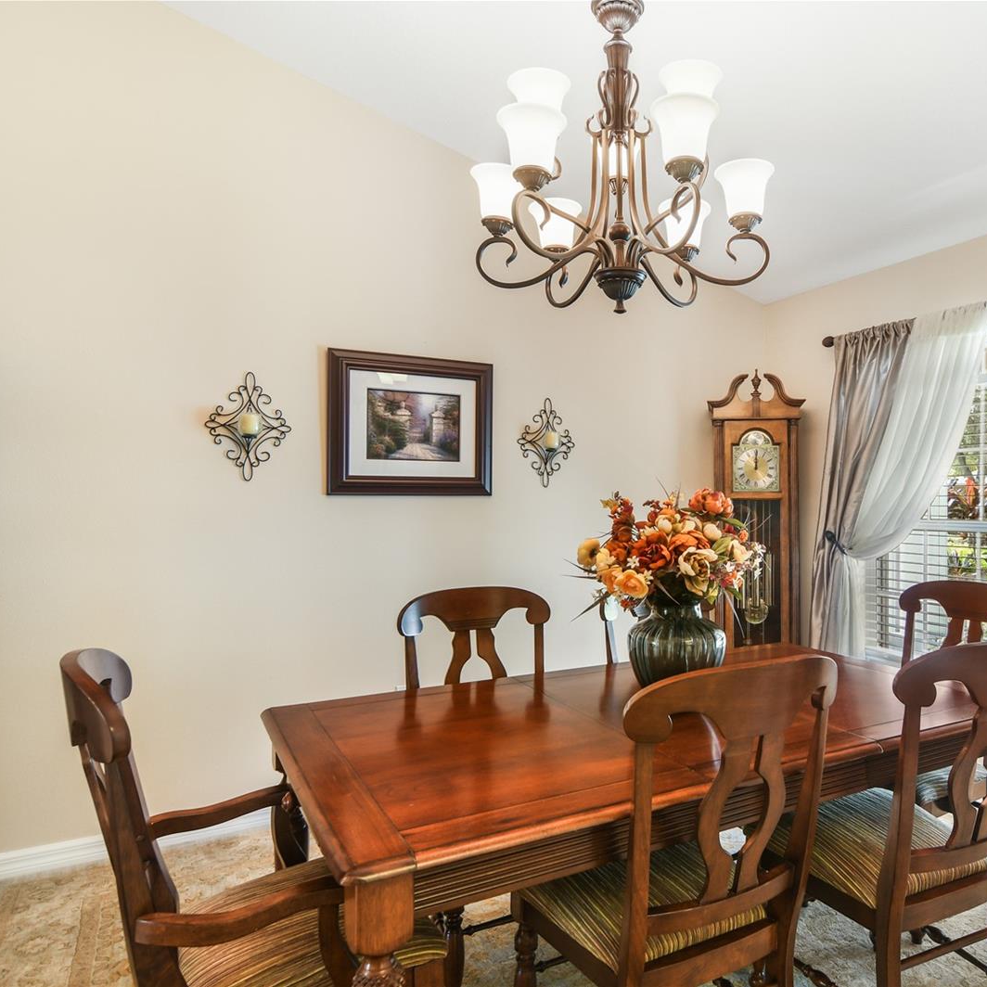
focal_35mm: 23
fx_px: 742
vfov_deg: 67.3
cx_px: 659
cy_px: 494
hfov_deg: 65.5
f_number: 6.3
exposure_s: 1/30
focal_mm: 12
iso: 250
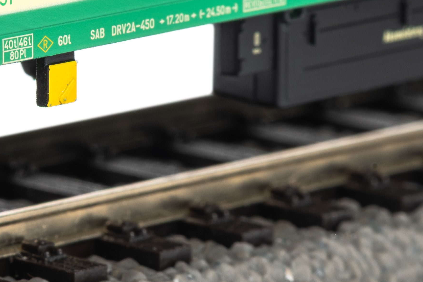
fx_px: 4124
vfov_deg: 3.9
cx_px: 104
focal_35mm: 351
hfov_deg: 5.9
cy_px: -48
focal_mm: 105
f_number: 20
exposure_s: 1/5
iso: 100
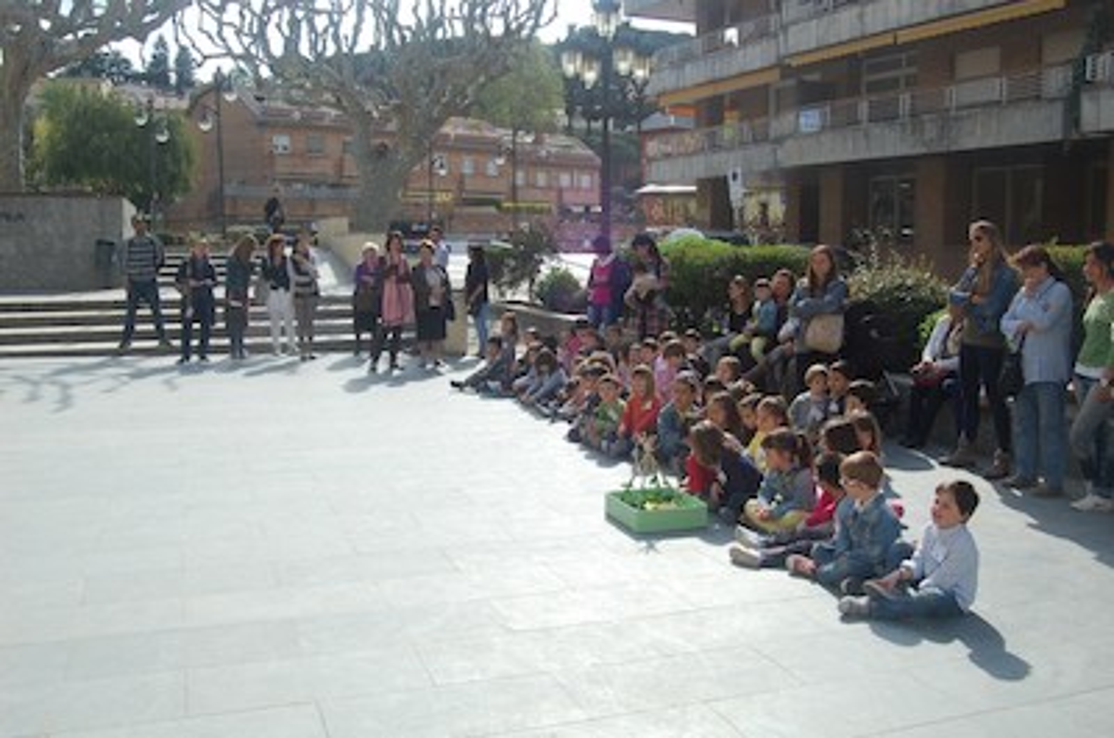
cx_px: 557
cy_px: 369
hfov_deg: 57.3
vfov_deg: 39.8
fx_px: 1019
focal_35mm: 33
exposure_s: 1/320
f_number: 9
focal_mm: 22
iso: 200
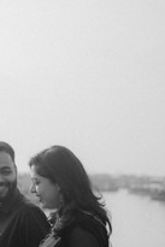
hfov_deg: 11.1
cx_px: -26
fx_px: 837
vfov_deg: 16.8
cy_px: 127
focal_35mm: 122
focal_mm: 50
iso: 100
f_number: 2.5
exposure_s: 1/800
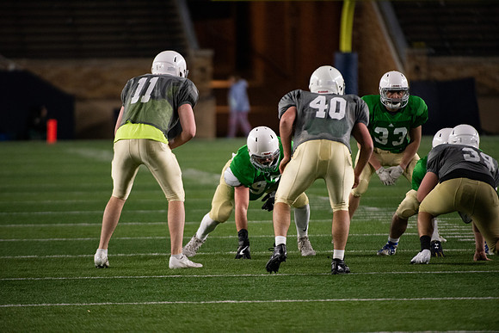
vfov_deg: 3.4
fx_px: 5545
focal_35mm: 400
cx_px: 250
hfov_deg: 5.2
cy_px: 166
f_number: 4
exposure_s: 1/500
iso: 4000
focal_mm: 400
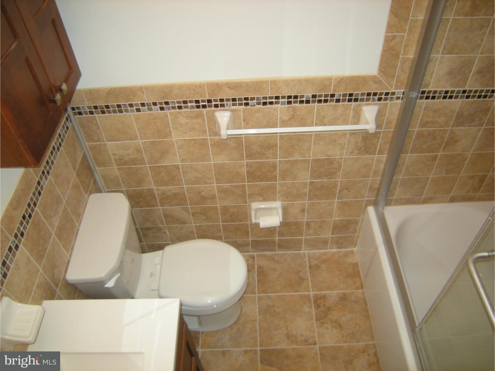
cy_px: 186
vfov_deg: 49.7
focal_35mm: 28
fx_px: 400
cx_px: 248
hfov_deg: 63.4
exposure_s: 1/54.5
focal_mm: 4.7
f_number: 2.8
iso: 64
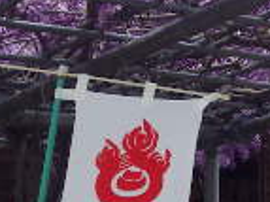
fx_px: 1153
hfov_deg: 12.8
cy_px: -153
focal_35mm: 148
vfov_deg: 9.6
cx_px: 372
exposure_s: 1/160
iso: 125
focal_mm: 5.9
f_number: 3.3
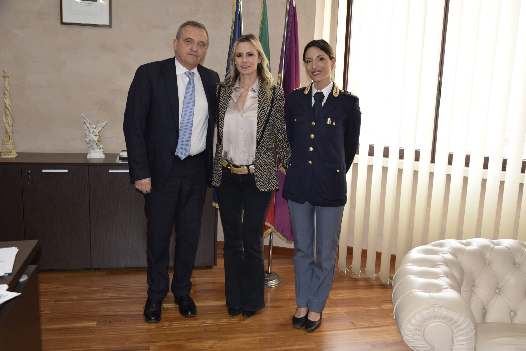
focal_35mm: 38
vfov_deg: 35.5
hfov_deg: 51.3
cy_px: 176
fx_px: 548
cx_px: 263
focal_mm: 25
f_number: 5
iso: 800
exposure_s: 1/100
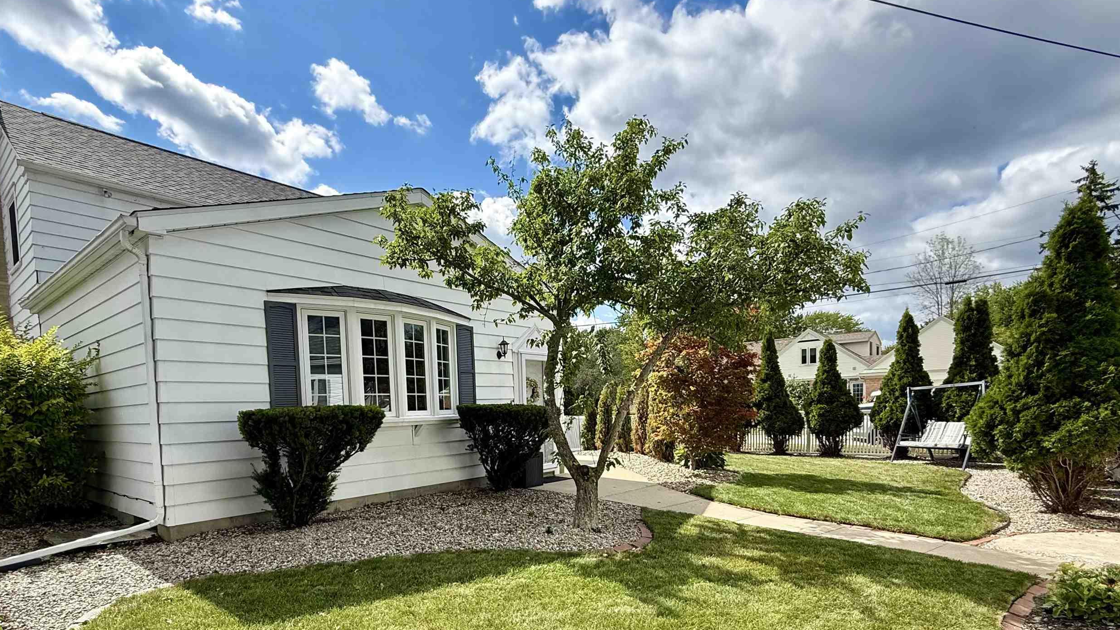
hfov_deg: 89.5
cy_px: 445
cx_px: 526
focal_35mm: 19
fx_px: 564
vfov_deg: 56.4
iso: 64
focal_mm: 2.22
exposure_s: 1/1235
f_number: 2.2
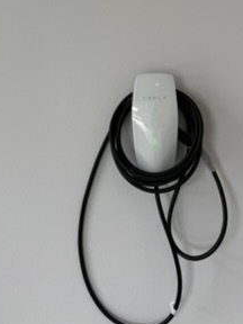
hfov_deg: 35.8
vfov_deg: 45.4
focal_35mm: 40
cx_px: 151
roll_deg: +0.6
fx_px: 374
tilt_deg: +0.3
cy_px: 88
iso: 80
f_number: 1.78
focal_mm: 6.76
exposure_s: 1/414
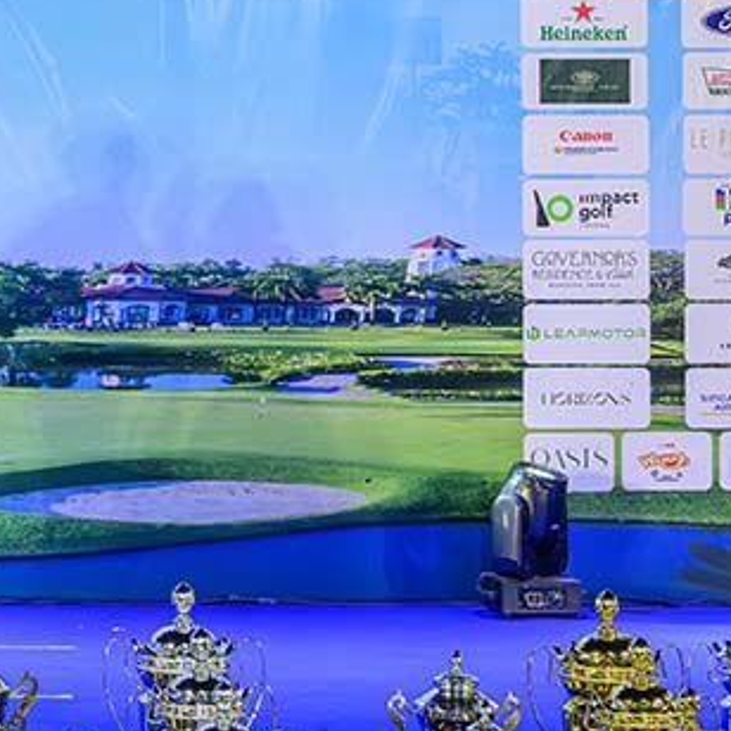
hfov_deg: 19.6
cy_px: 211
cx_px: -204
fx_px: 1959
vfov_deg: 21.0
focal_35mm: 82
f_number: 6.3
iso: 2200
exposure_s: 1/250
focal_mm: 31
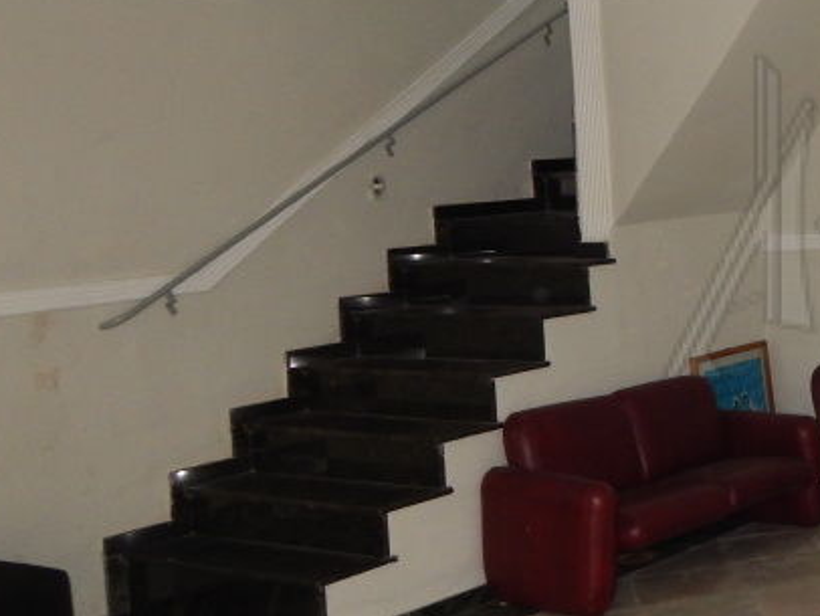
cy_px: 198
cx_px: 1008
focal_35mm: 58
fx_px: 1375
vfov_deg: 25.1
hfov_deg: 28.5
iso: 200
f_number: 3
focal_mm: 4
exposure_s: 1/30
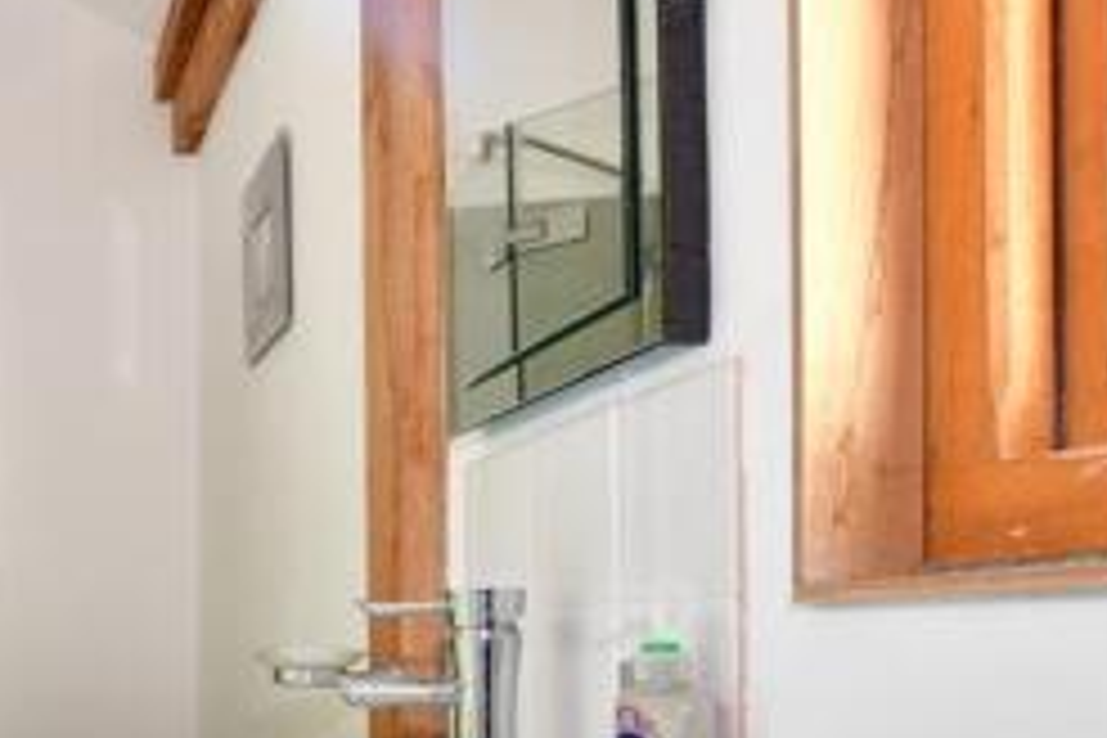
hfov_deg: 34.2
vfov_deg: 31.9
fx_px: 1230
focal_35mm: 40
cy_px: 650
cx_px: -338
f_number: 7.1
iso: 200
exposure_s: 1.3
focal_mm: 10
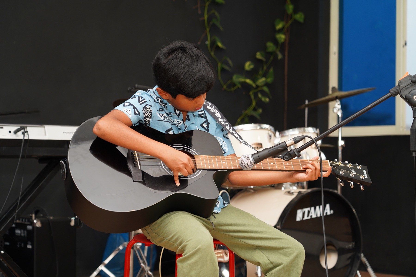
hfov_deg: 26.3
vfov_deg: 17.7
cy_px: 138
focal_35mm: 77
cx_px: 208
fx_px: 890
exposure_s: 1/125
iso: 800
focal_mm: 77
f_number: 4.5
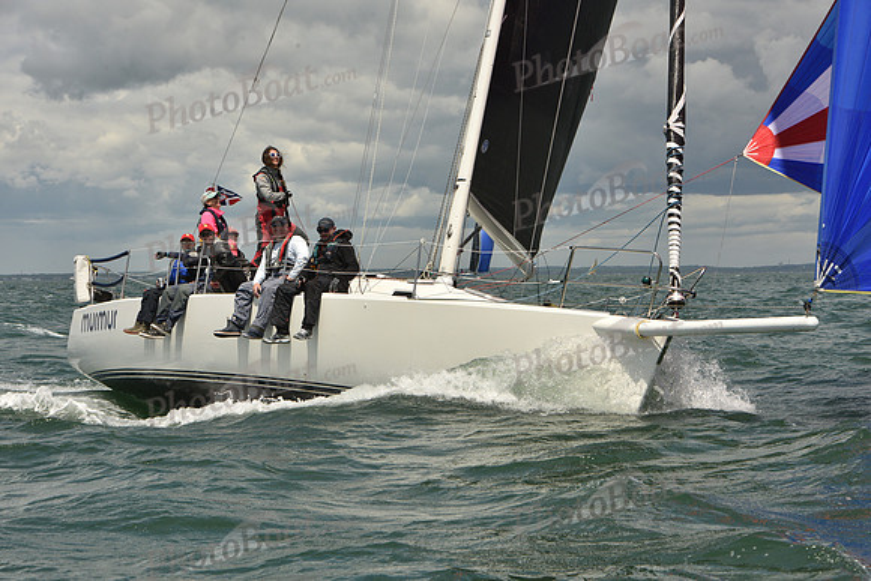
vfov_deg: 11.4
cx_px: 436
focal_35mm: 120
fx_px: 2904
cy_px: 290
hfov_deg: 17.1
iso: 320
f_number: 13
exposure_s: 1/800
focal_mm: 120
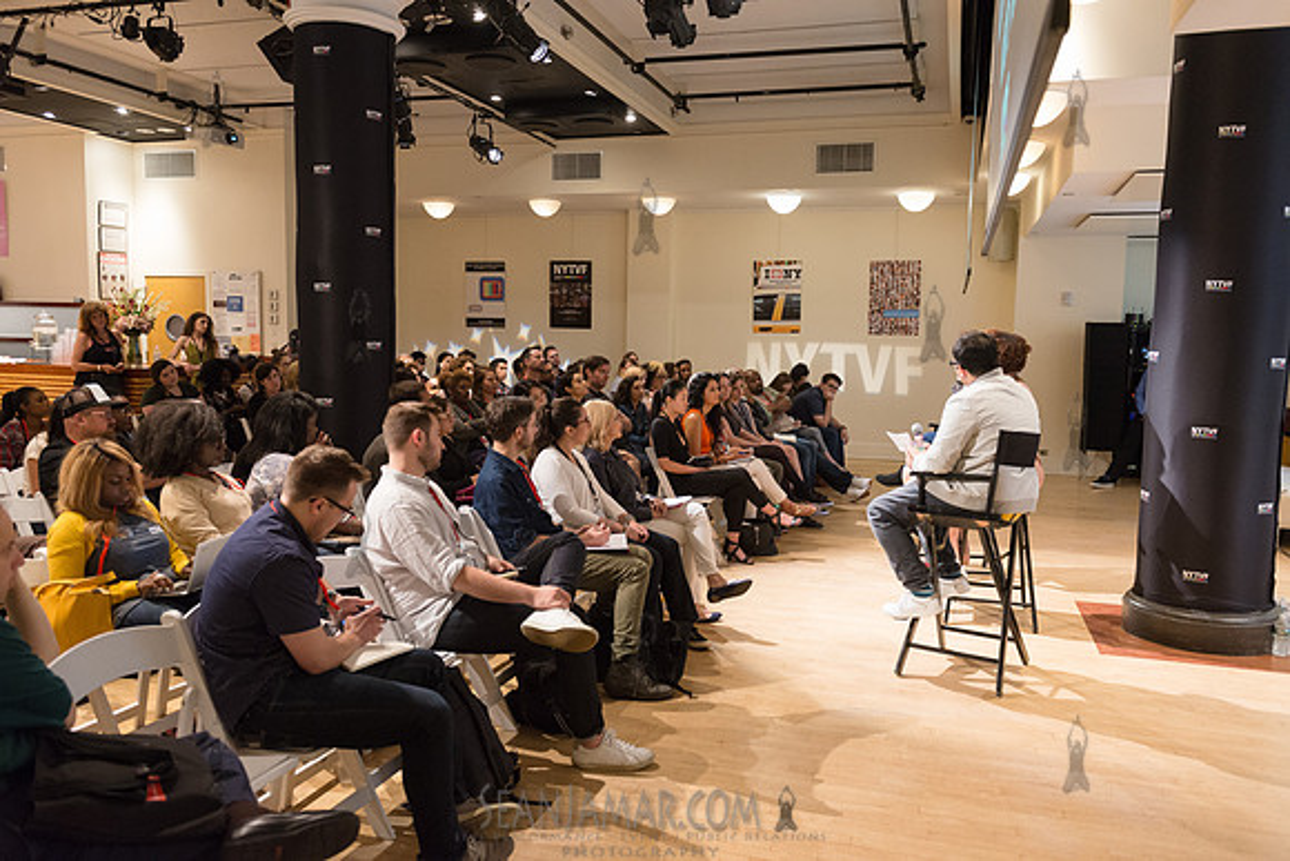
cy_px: 430
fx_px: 1004
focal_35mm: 28
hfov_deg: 65.5
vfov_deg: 46.4
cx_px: 645
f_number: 4
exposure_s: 1/125
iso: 2500
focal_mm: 28
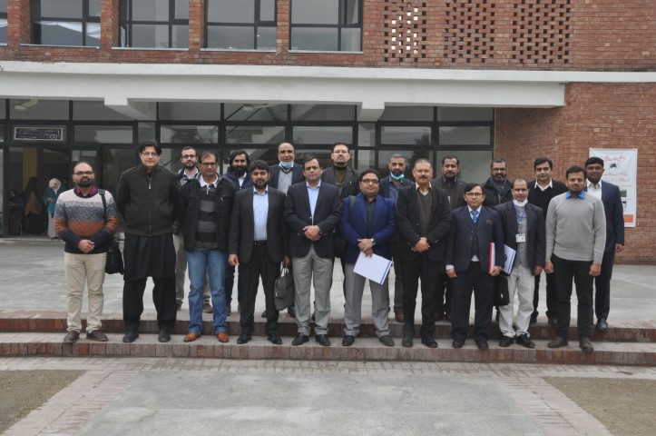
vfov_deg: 35.4
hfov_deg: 51.3
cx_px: 328
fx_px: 682
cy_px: 218
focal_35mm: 38
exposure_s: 1/200
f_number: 13
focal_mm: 25
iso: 500
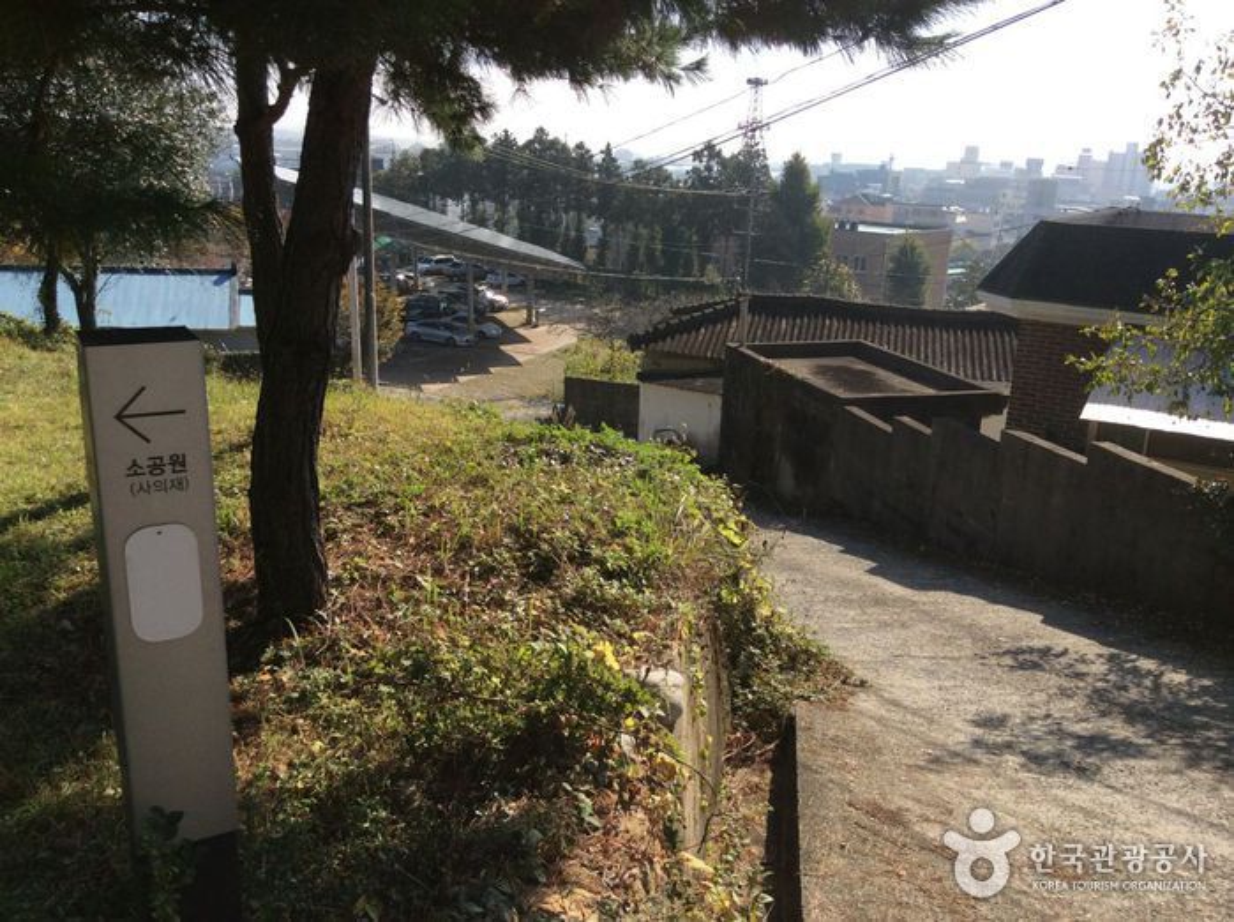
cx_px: 617
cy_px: 461
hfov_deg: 55.4
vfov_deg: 42.8
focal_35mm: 33
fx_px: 1175
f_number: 2.4
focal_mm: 3.3
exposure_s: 1/1244
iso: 32
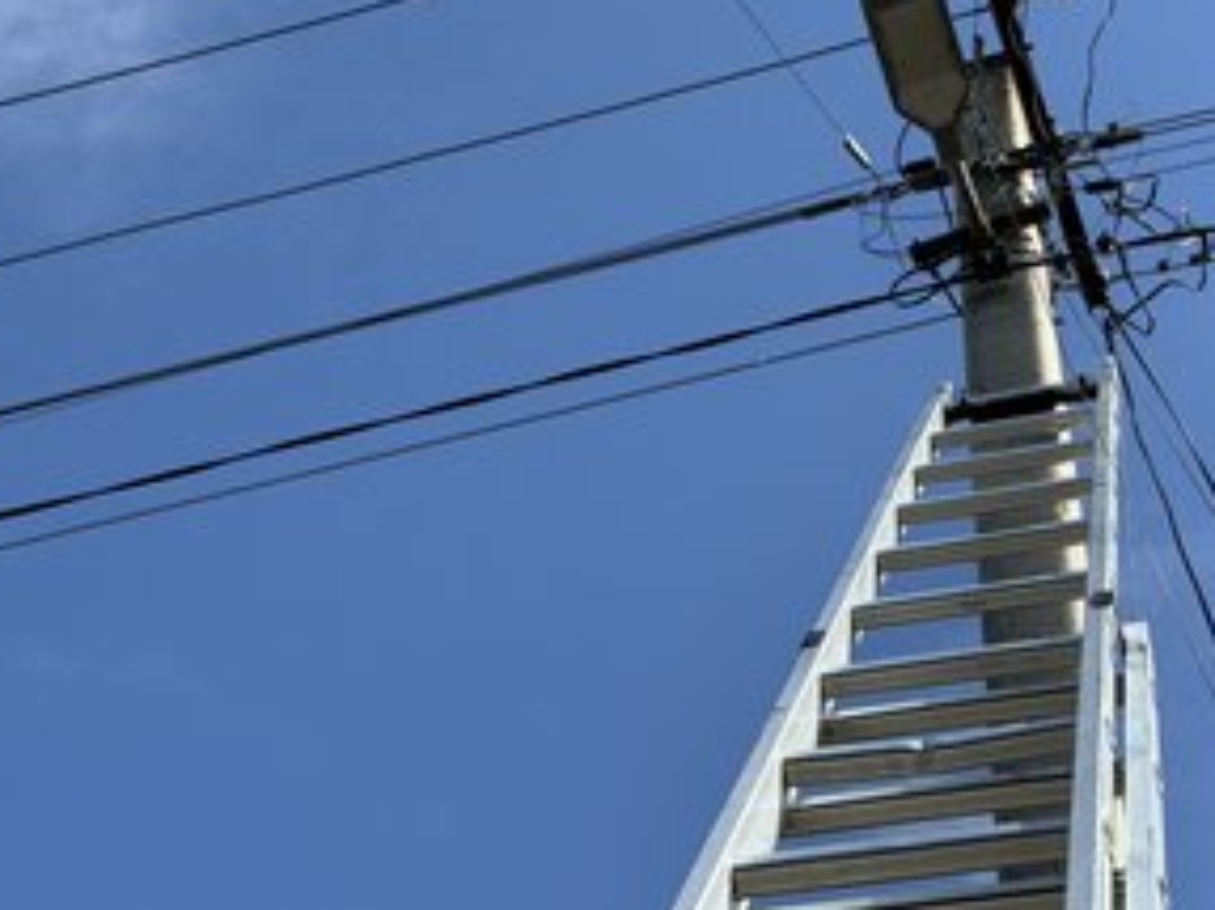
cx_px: 783
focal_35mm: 67
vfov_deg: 21.8
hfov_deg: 28.8
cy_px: 288
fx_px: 2351
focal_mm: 6.86
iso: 64
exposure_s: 1/3096
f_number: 1.78
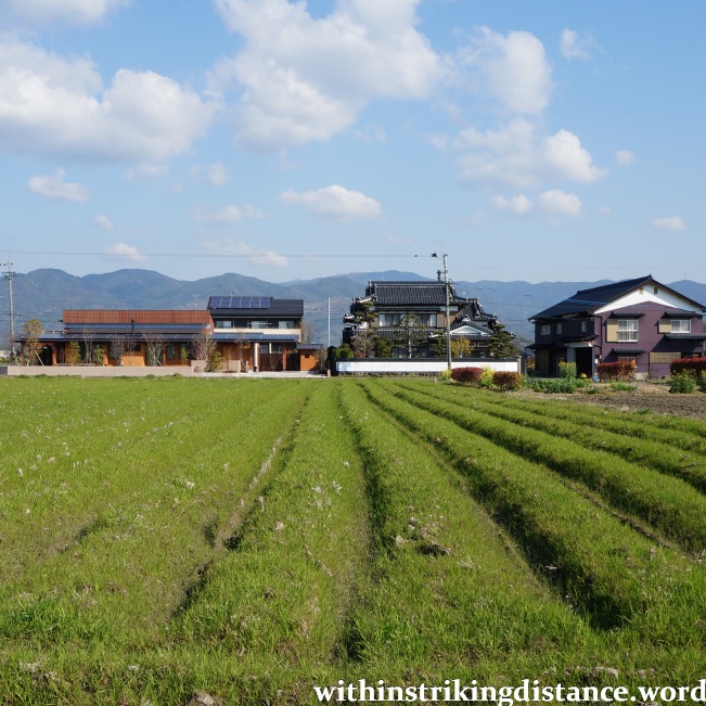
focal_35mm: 43
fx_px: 992
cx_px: 328
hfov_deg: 39.1
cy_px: 359
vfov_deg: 39.2
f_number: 13
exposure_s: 1/250
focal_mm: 22
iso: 200
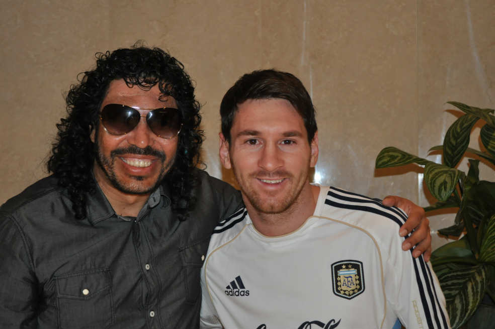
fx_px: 825
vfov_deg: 22.6
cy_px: 164
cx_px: 248
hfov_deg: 33.4
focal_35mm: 60
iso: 800
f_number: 5.3
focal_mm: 40
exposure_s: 1/60
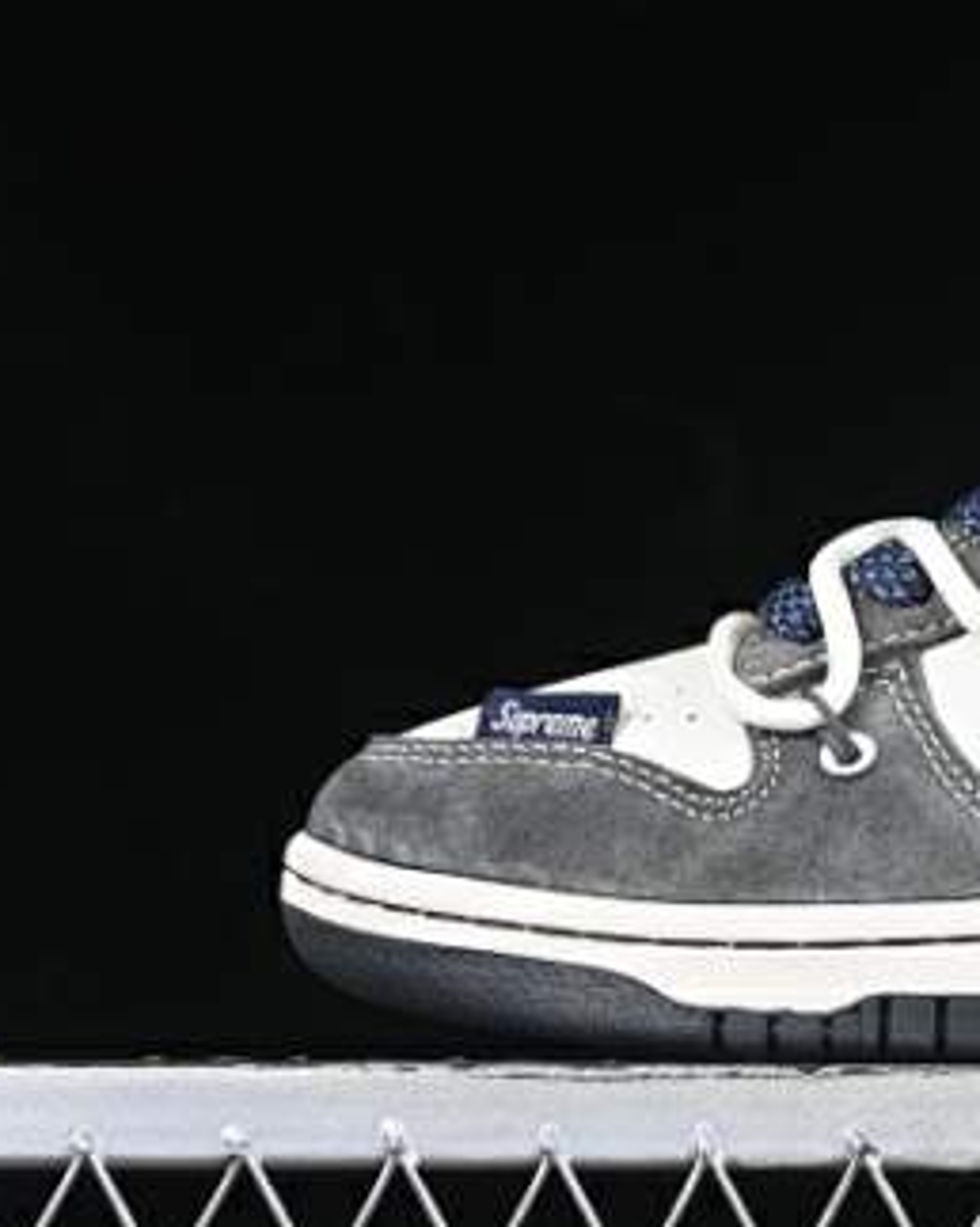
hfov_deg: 9.6
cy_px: 498
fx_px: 5770
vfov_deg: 12.1
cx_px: 1212
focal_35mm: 159
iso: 160
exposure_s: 1/80
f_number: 7.1
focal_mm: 50
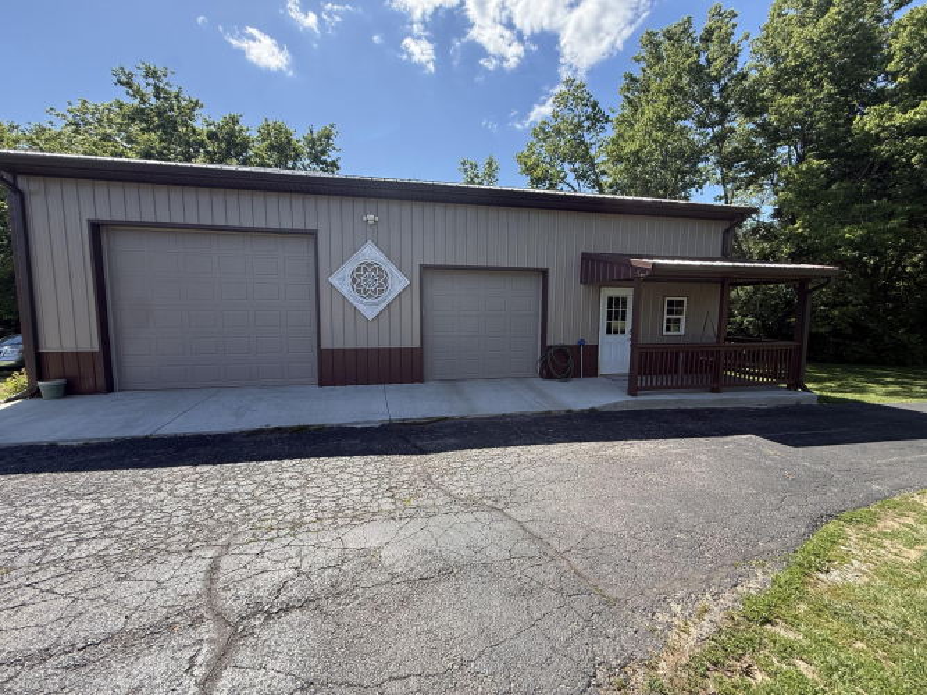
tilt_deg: -5.7
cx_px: 464
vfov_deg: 85.7
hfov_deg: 102.1
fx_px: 375
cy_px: 348
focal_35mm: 14
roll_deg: +0.1
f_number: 2.2
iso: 50
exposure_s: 1/686
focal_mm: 2.22
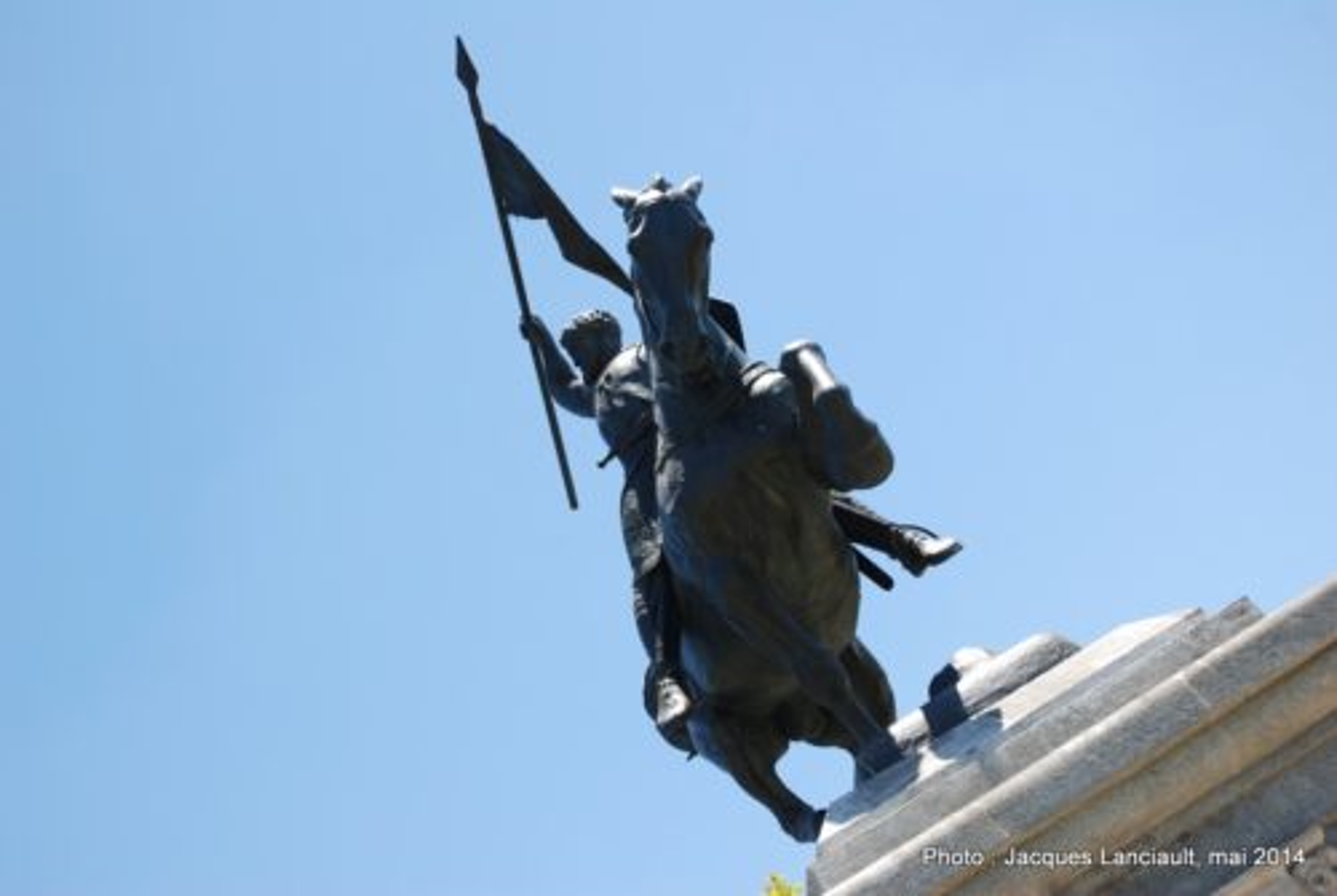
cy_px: 448
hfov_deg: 38.8
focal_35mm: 51
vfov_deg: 26.6
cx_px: 668
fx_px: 1897
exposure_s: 1/200
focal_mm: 34
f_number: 7.1
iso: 100
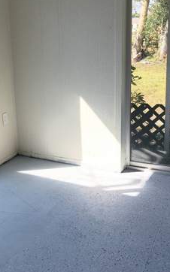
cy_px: 103
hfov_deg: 27.5
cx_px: 17
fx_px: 334
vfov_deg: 44.0
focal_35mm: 45
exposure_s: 1/526
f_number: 1.8
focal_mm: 5.23
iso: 25
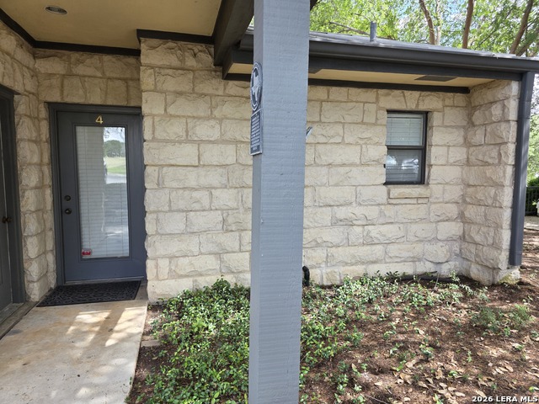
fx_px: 358
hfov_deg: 73.9
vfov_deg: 58.9
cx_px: 270
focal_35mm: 23
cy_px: 202
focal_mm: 6.3
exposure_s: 1/180
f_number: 1.7
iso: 50
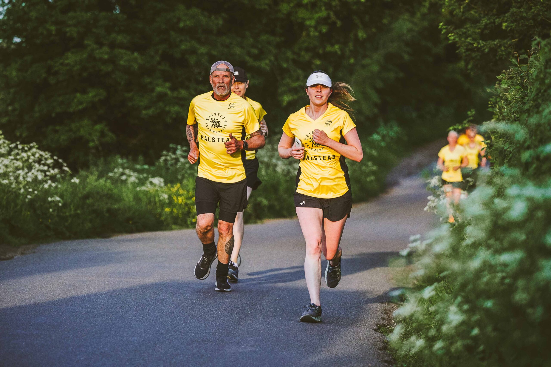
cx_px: 276
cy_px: 184
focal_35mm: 172
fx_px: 2633
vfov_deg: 8.0
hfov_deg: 11.9
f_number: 2.8
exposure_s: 1/5000
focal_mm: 115
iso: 500
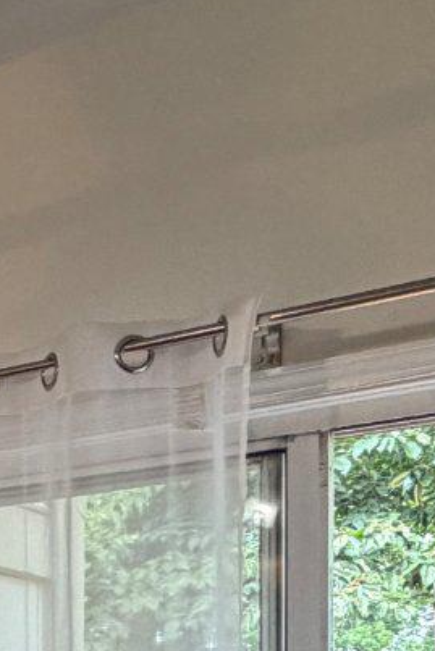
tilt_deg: +1.3
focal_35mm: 74
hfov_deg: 14.4
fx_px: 1340
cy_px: 733
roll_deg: -0.6
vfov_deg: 25.2
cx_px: -506
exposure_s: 1/120
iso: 250
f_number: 2.2
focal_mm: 2.22
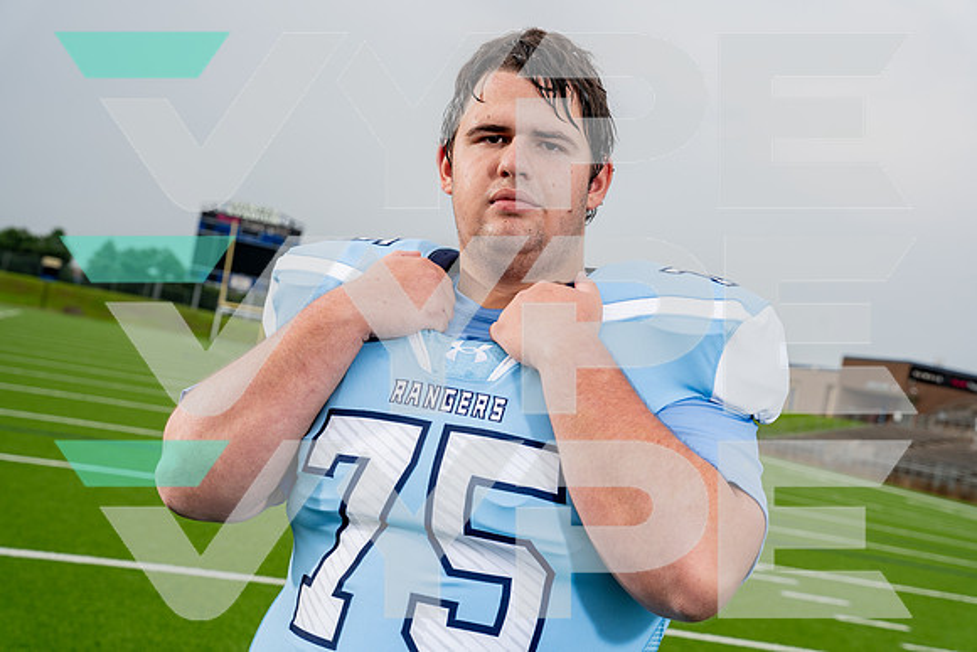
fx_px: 1411
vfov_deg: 26.0
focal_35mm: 52
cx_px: 488
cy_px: 326
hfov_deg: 38.2
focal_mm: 52
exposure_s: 1/250
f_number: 6.3
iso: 160
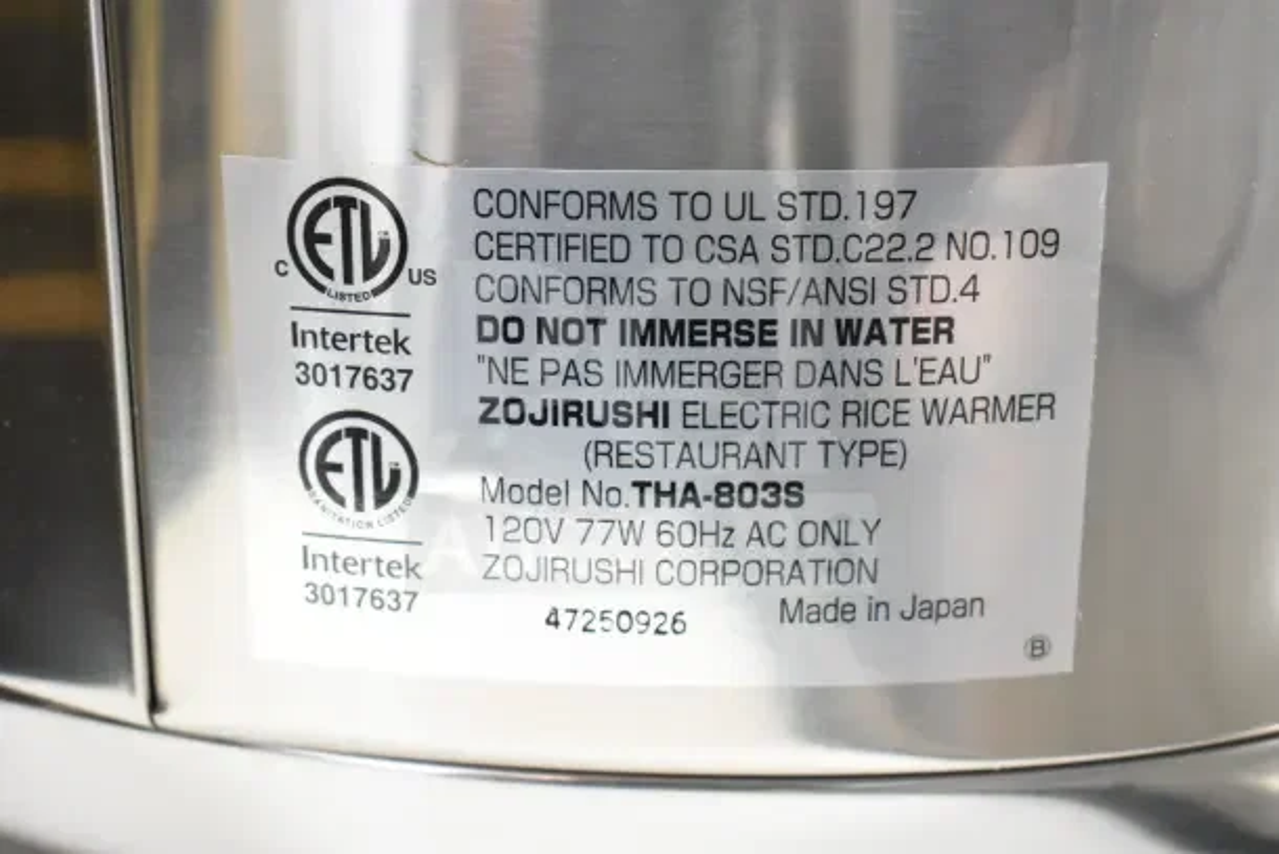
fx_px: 2132
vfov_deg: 22.6
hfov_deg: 33.4
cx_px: 640
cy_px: 427
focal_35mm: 60
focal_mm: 40
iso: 10000
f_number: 5
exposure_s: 1/60
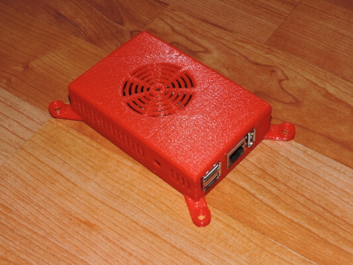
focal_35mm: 55
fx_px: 561
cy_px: 132
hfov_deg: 34.9
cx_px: 176
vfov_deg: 26.6
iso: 200
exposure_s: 1/30
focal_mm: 9.8
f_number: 7.3
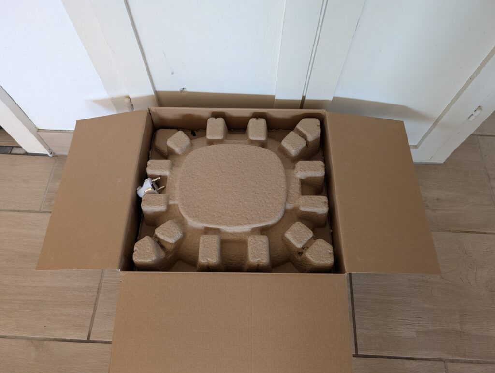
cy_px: 186
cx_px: 248
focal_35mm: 24
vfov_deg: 56.9
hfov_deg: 71.5
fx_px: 344
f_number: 1.68
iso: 104
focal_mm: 6.9
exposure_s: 1/45.2
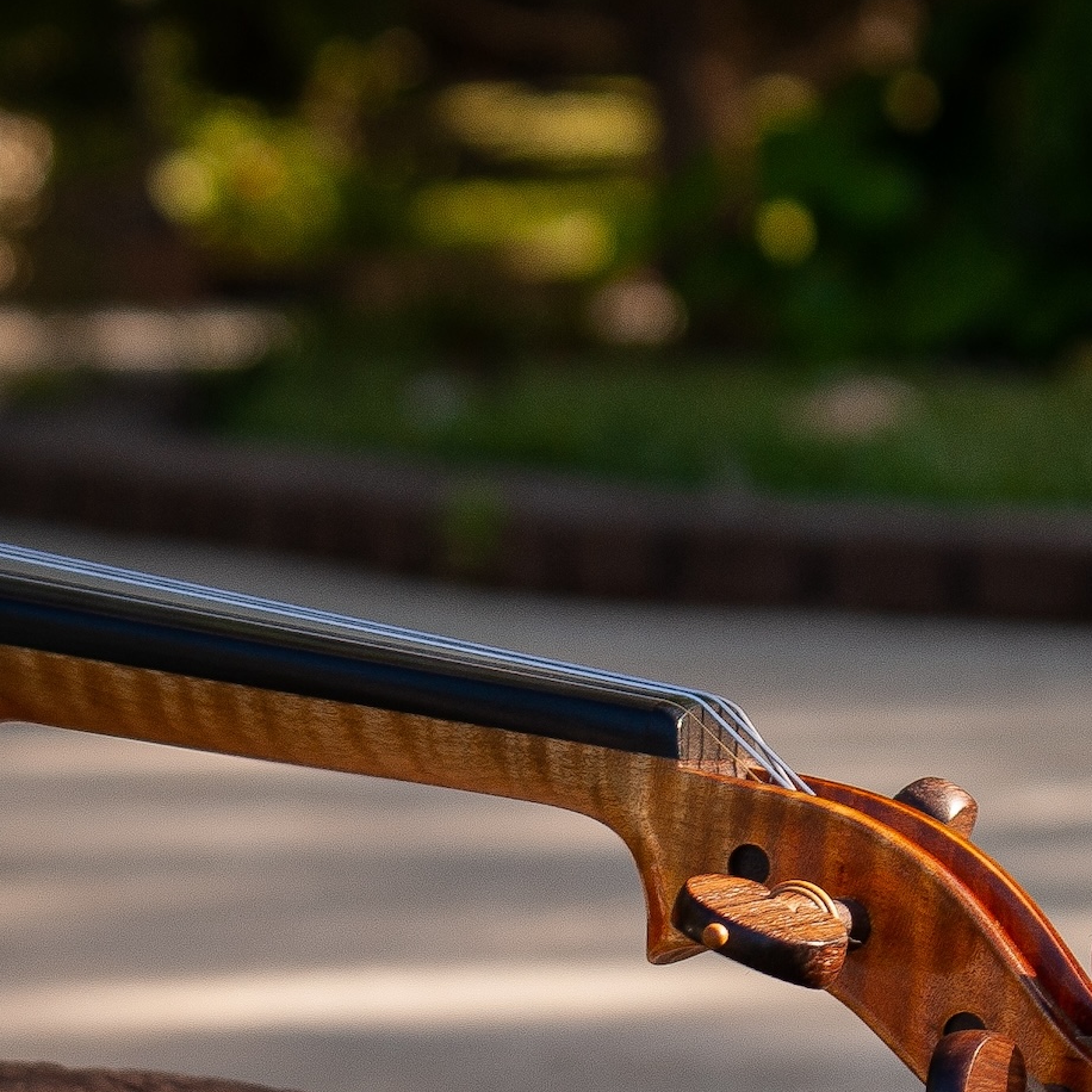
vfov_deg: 8.5
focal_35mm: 204
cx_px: 1152
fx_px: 7281
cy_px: 1067
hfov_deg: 8.5
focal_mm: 50
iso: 100
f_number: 6.3
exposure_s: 1/100
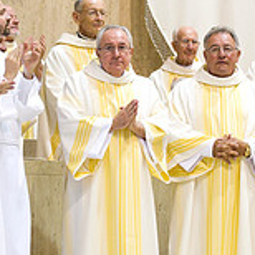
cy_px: 116
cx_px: 93
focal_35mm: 303
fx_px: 2525
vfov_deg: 5.8
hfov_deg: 5.8
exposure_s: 1/160
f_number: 2.8
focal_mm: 95
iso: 2000
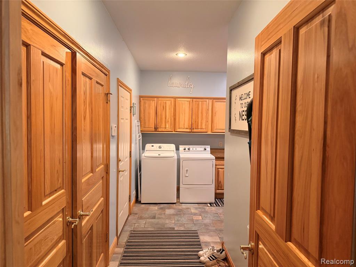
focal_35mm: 24
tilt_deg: -2.3
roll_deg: -0.7
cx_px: 178
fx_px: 247
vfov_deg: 56.8
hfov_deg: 71.6
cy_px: 134
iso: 800
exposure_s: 1/60
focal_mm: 6.76
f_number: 1.78
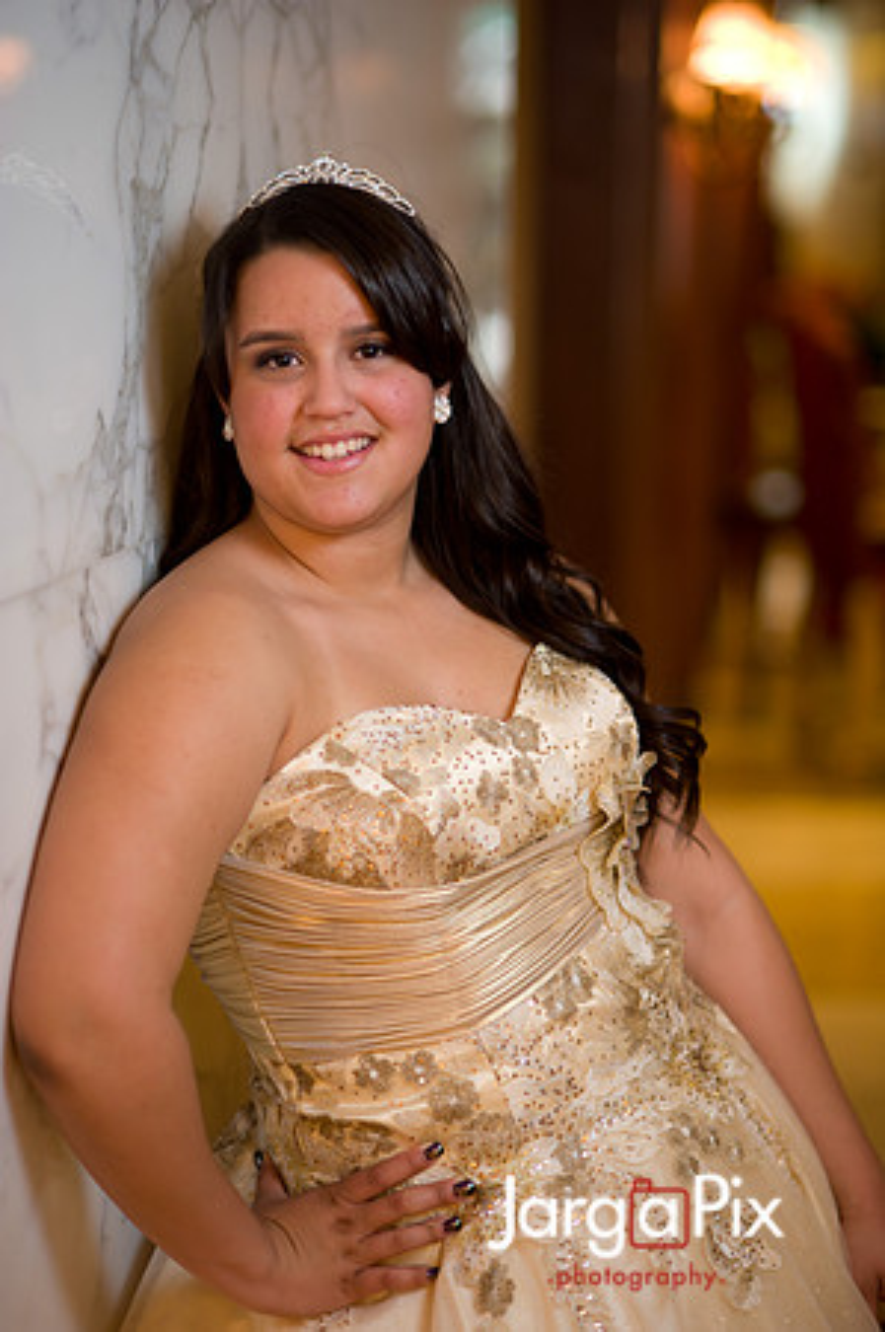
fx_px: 3141
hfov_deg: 16.0
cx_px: 442
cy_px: 666
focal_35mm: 85
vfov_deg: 23.9
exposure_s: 1/125
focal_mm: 85
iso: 800
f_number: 2
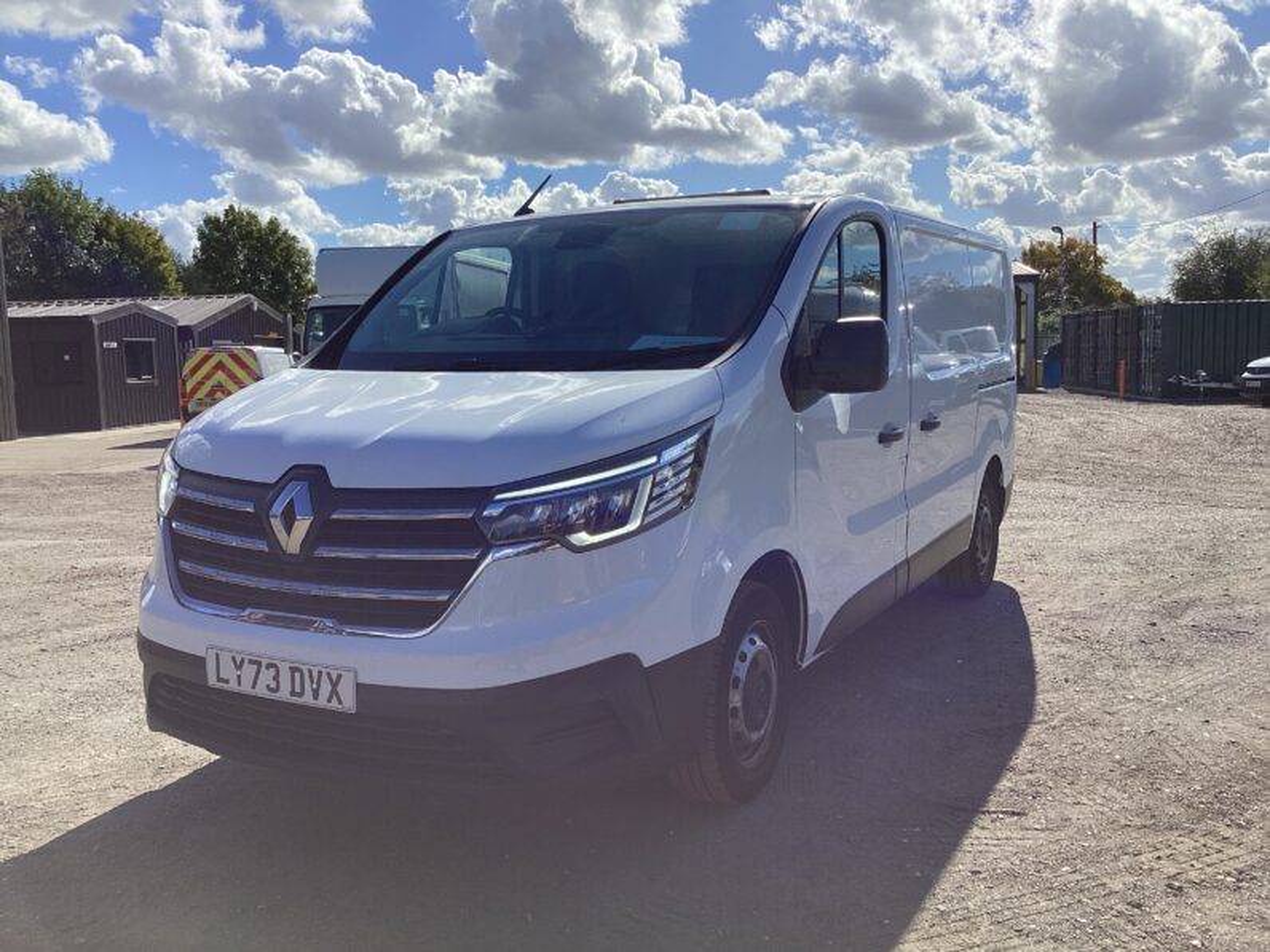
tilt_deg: -6.9
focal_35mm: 31
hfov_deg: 58.4
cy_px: 476
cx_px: 635
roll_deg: +2.2
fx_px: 1137
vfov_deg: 45.4
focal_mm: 3.3
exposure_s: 1/2092
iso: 25
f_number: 2.4
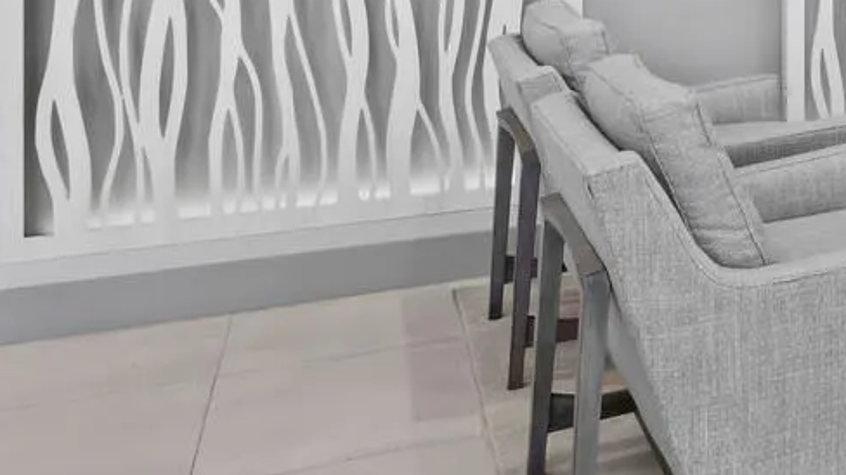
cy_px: -201
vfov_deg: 20.9
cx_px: 924
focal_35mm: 50
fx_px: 1121
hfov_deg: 35.5
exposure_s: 1/3
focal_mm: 7
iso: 400
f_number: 11
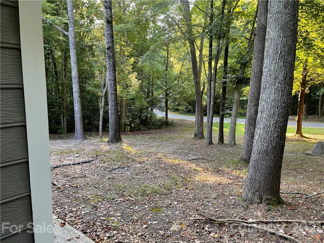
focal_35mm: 26
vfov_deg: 53.1
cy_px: 122
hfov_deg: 67.3
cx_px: 162
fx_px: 243
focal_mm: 5.1
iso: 125
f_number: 1.6
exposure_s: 1/82
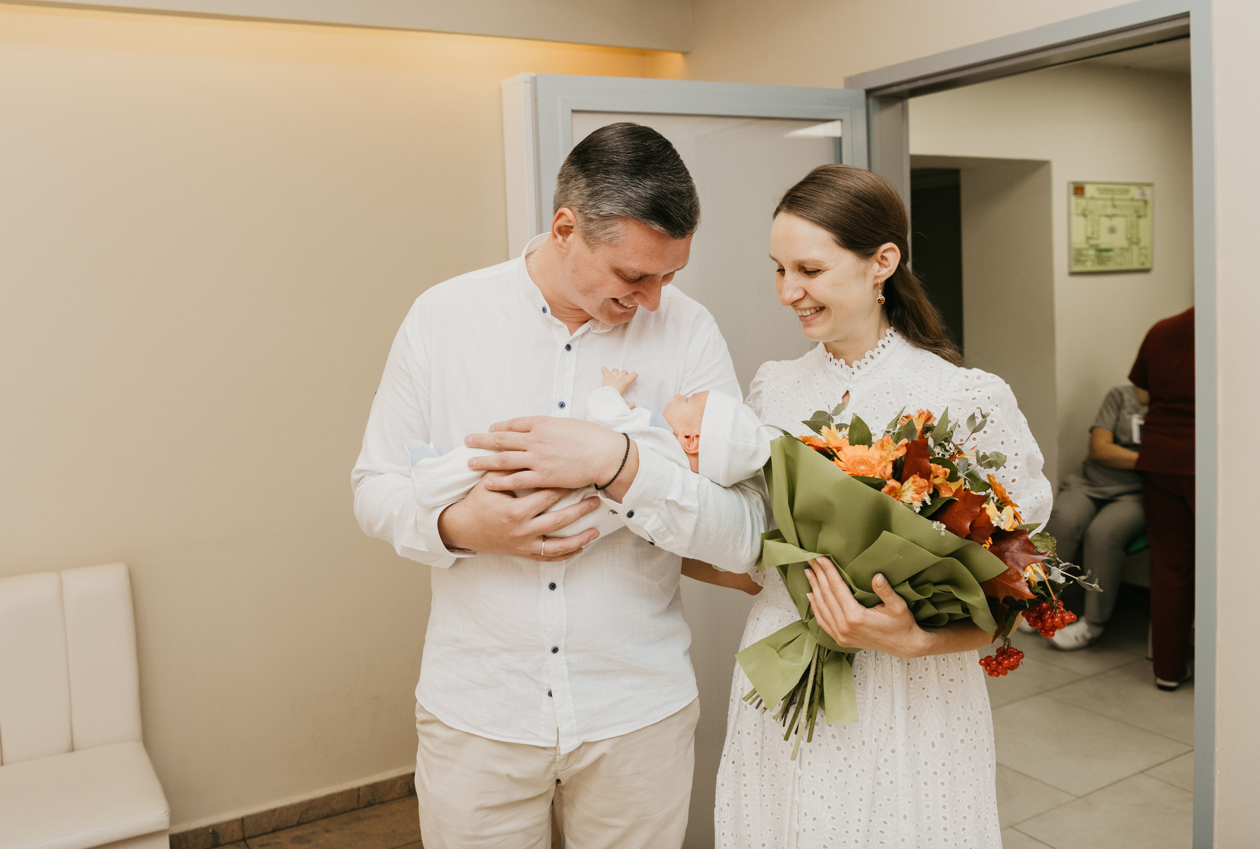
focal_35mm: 32
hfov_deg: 59.1
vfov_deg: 41.8
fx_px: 1108
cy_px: 356
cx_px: 558
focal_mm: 27
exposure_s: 1/160
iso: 250
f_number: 4
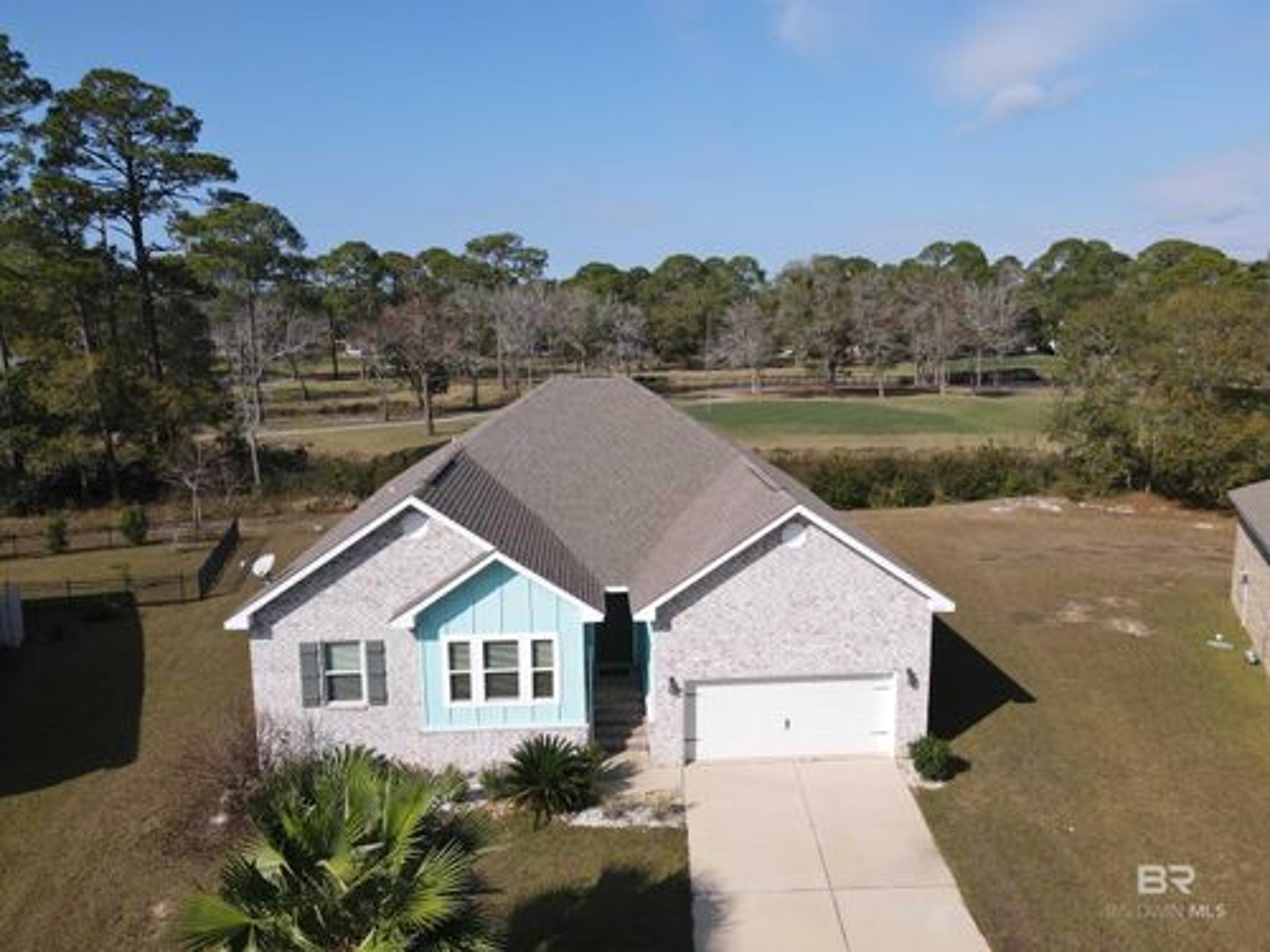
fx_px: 881
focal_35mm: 24
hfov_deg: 71.6
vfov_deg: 56.8
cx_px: 635
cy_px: 476
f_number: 2.8
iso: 100
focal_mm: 4.5
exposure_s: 1/50
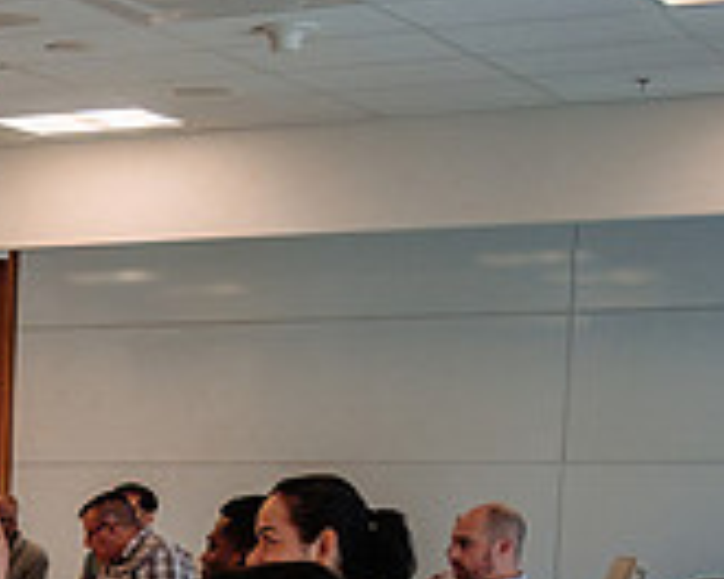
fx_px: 2678
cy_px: 890
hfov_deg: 13.5
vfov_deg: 11.8
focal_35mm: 125
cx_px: -643
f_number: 3.6
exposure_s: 1/320
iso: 1250
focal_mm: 21.3
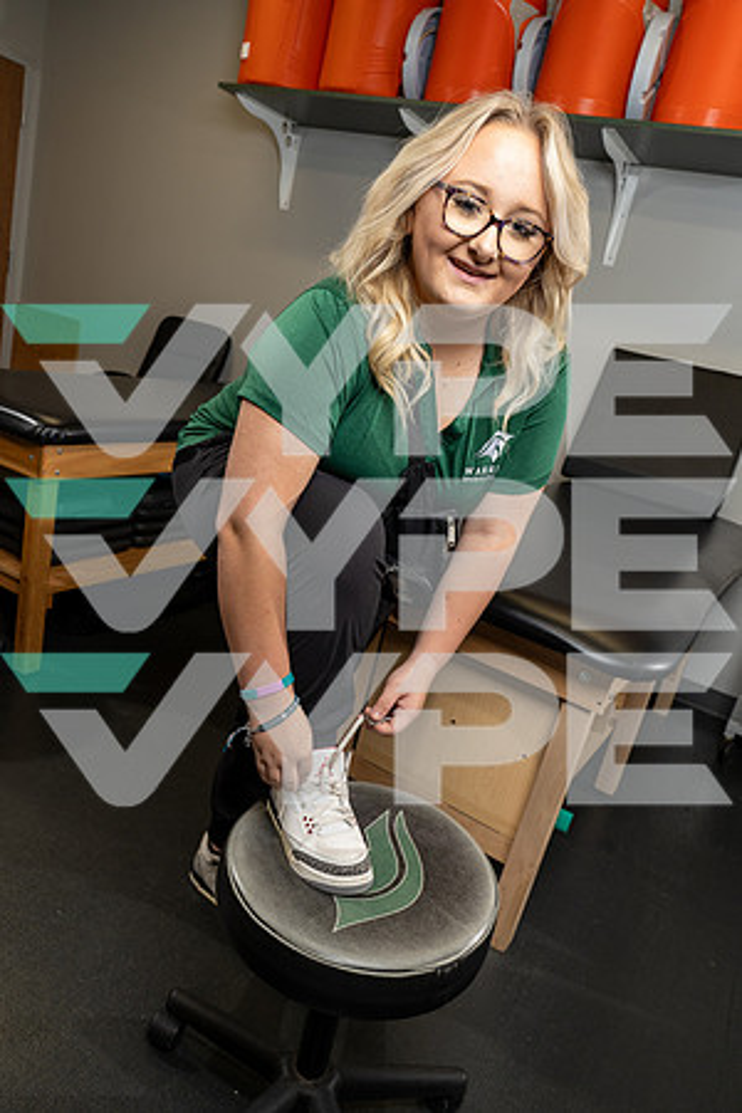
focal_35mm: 26
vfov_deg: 69.4
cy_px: 556
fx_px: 804
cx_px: 371
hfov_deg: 49.6
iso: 800
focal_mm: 26
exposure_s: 1/250
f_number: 7.1
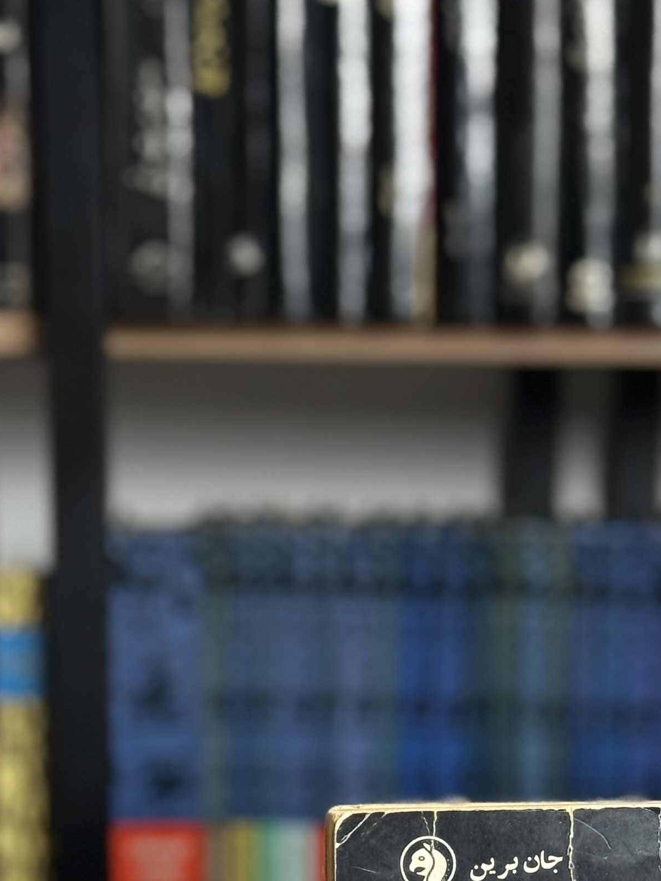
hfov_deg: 12.2
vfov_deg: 16.1
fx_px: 3079
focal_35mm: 121
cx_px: 535
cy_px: 762
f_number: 1.78
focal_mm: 6.76
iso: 200
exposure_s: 1/100
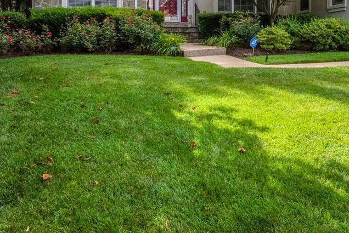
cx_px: 258
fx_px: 417
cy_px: -29
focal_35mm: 43
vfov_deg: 28.2
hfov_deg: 44.0
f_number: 8
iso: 2000
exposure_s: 1/1250
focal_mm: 19
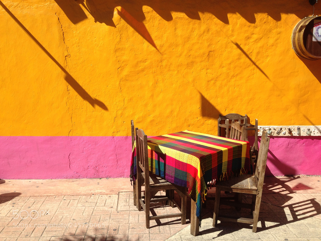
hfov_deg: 55.4
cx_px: 160
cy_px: 120
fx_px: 306
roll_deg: -0.3
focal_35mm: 33
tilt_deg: -8.1
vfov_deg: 42.9
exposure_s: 1/1427
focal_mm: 4.12
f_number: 2.4
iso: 50
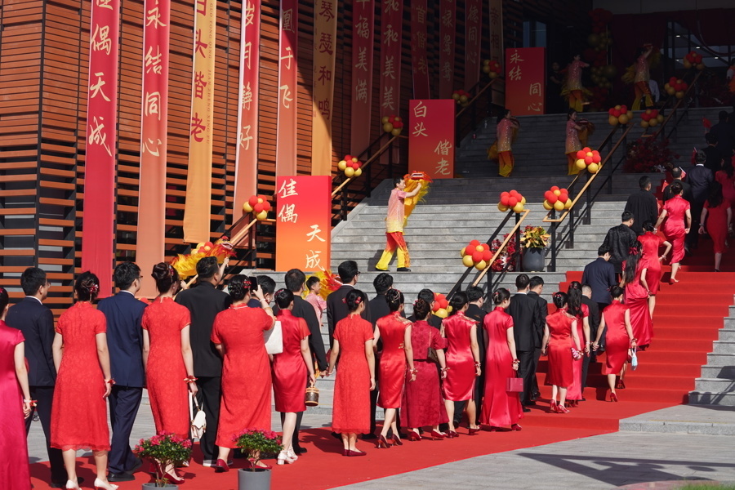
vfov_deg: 19.5
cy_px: 245
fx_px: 1429
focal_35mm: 70
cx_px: 368
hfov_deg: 28.8
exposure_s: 1/2000
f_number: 5
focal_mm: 70
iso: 320
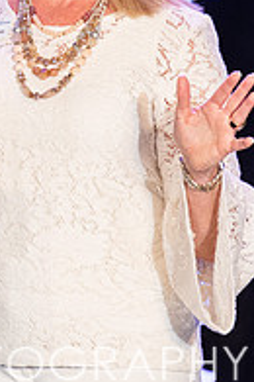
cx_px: -13
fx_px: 7334
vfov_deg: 3.0
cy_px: 5
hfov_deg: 2.0
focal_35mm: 693
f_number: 5
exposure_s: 1/200
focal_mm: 200
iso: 1250
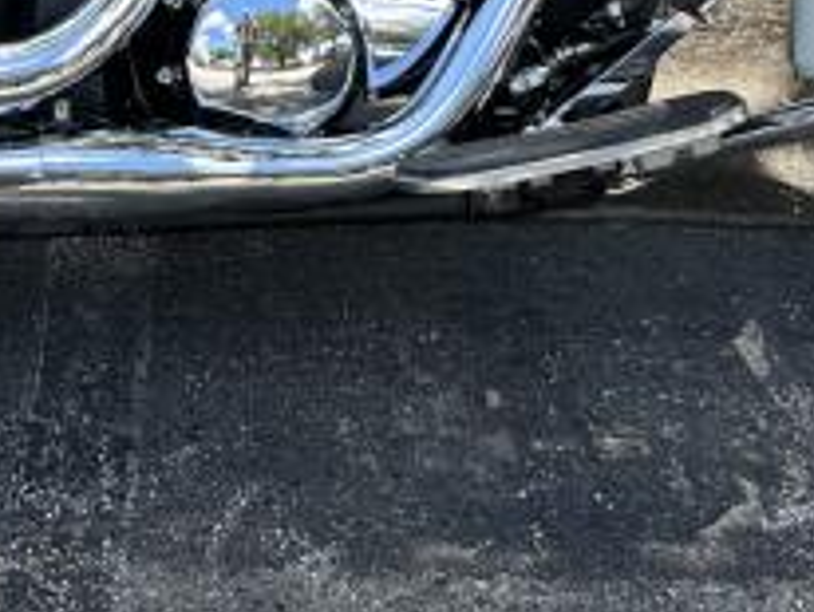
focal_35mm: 93
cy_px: -265
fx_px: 2189
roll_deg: -1.9
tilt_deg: -18.9
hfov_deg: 20.9
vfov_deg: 14.9
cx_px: 209
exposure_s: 1/1029
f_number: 1.78
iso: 80
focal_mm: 6.86
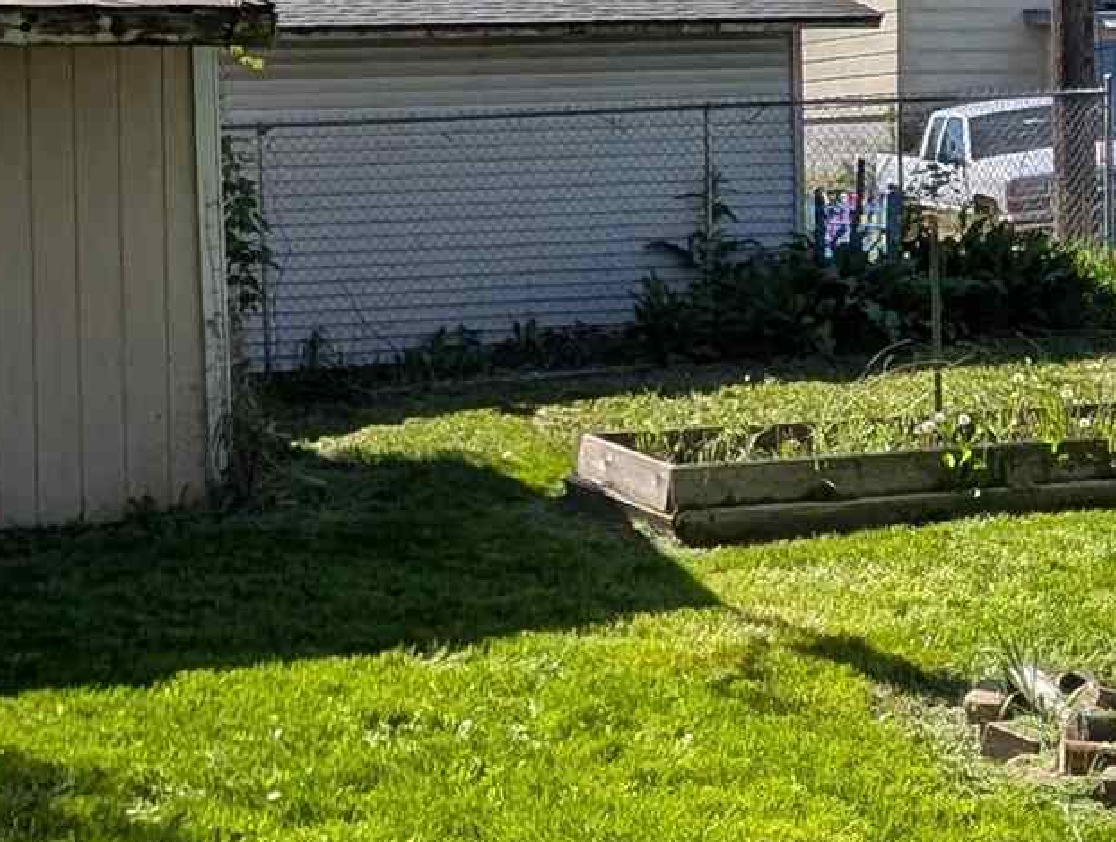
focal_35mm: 59
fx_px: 1906
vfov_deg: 24.7
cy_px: 251
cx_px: 222
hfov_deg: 31.8
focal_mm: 2.02
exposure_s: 1/3436
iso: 55
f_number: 1.7
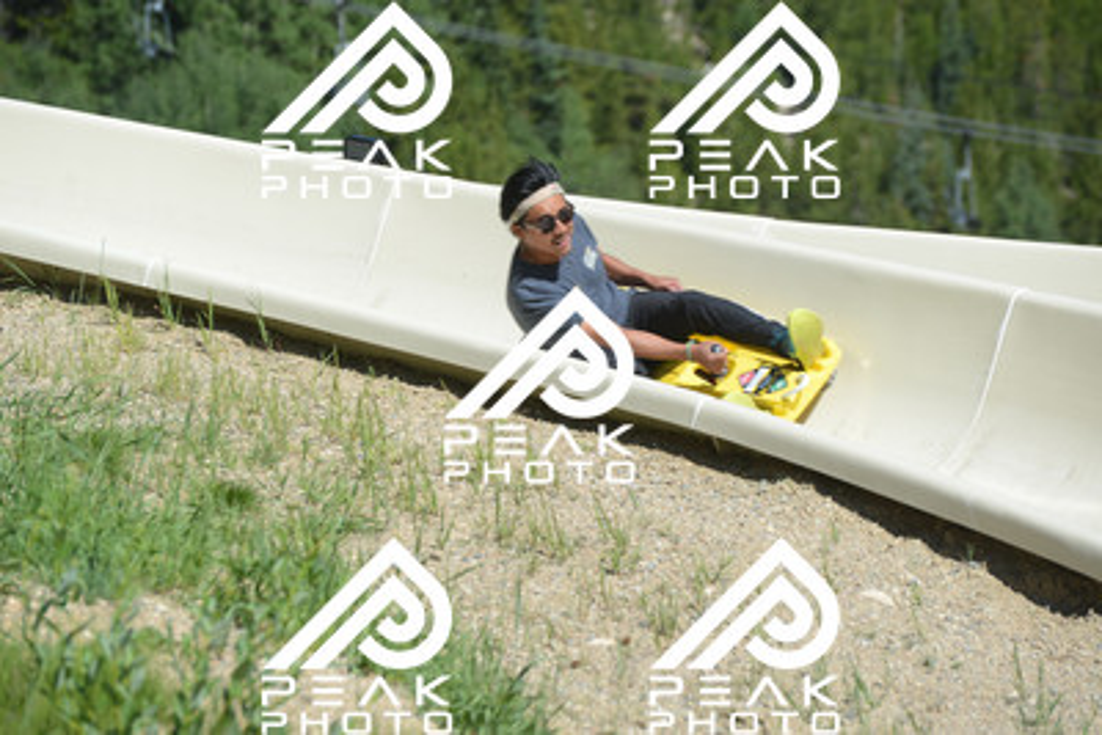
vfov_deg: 7.0
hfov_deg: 10.5
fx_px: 5971
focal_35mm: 195
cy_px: 368
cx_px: 551
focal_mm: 195
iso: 200
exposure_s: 1/640
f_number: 6.3
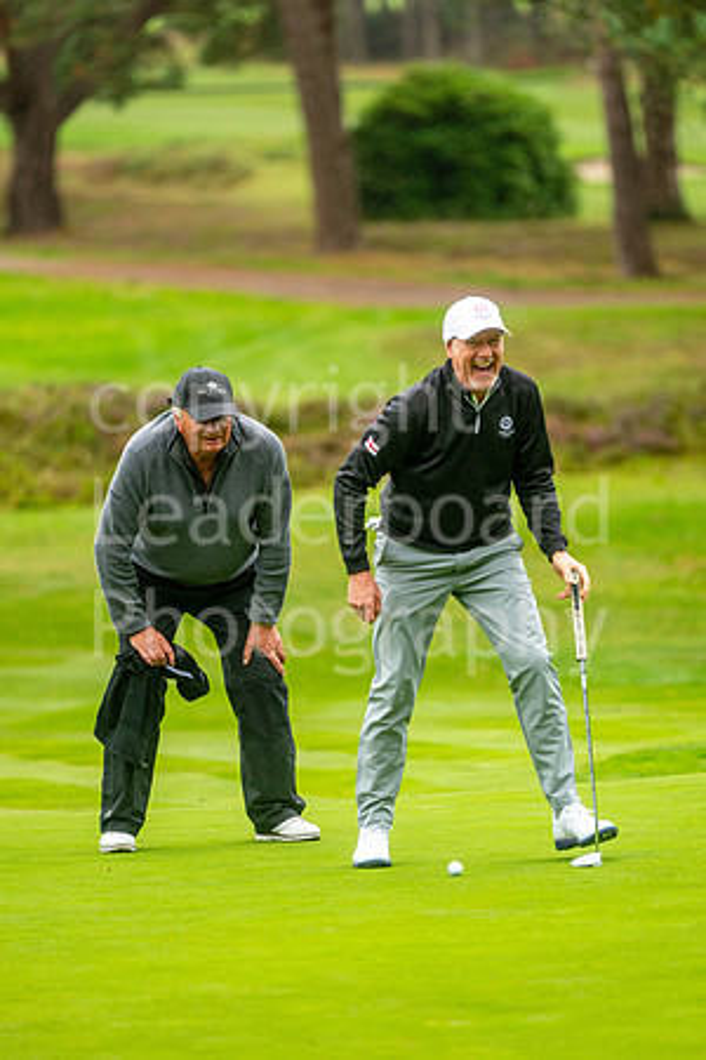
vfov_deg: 6.9
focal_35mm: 300
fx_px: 8824
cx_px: 353
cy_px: 530
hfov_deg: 4.6
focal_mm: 300
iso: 800
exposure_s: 1/1250
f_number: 4
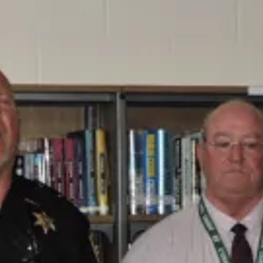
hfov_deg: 9.2
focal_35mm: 188
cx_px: -32
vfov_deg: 9.2
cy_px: 310
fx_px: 1616
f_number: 3.4
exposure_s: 1/30
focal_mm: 7.7
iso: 200
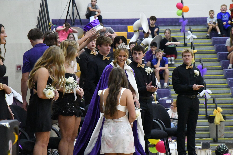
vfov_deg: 9.8
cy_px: 78
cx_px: 116
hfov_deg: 14.7
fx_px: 906
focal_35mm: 140
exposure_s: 1/1250
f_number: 4
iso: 18000
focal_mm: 70
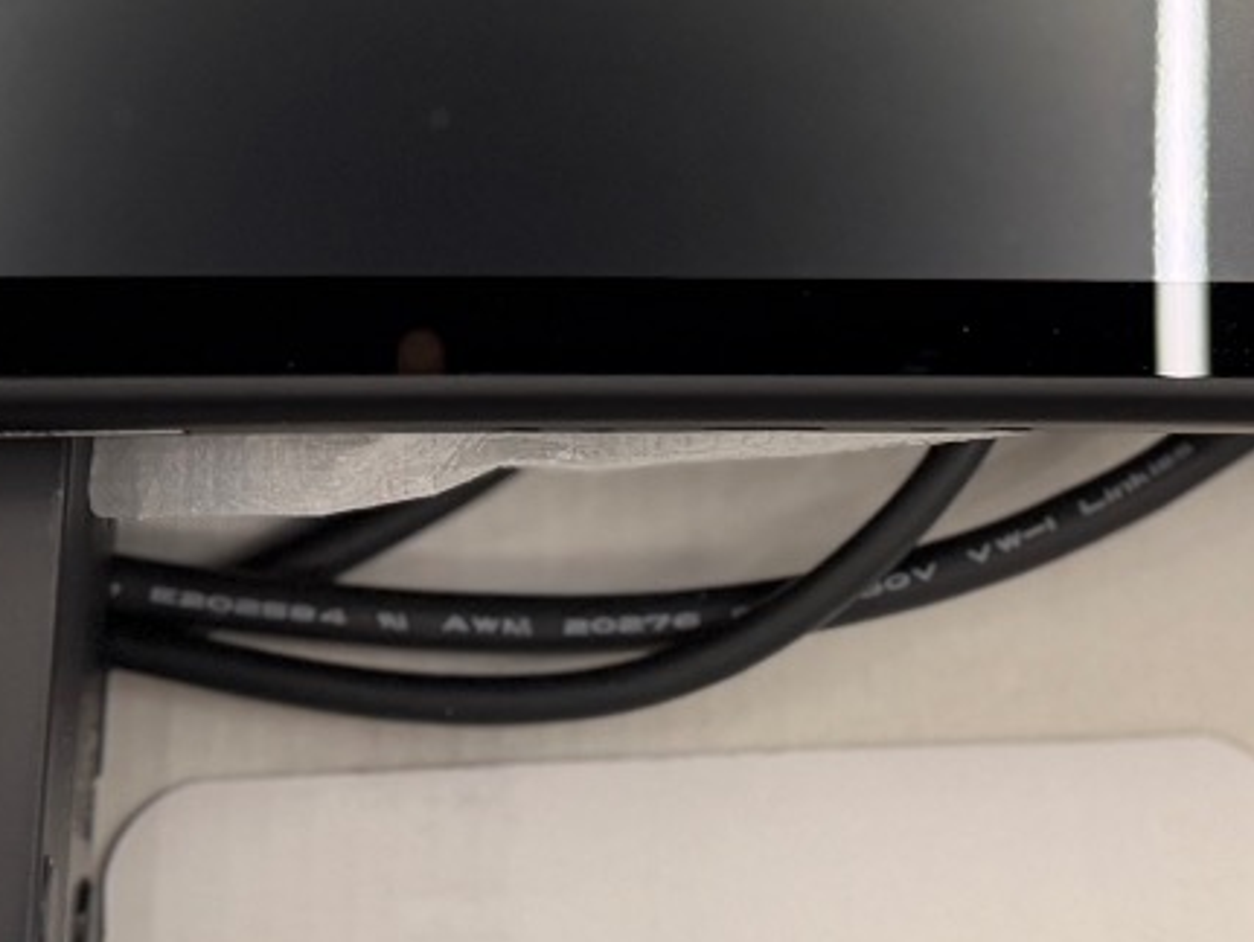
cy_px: -192
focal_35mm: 89
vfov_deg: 16.0
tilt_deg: -72.3
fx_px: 3227
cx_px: 701
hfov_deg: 22.0
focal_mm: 6.76
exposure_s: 1/120
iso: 200
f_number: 1.78
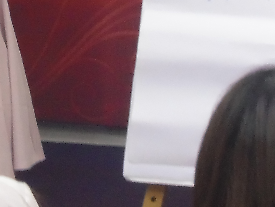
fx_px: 3067
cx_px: 68
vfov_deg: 3.8
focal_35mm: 386
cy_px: -47
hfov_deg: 5.1
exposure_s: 1/10
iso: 400
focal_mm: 16.9
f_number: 4.7
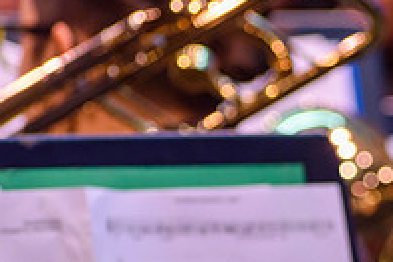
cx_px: 453
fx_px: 6484
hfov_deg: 3.5
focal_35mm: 594
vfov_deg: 2.3
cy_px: 325
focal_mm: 135
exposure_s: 1/250
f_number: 4.8
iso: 800
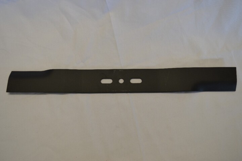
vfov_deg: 34.2
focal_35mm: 39
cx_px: 121
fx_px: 262
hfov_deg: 49.6
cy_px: 80
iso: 400
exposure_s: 1/100
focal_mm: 26
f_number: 5
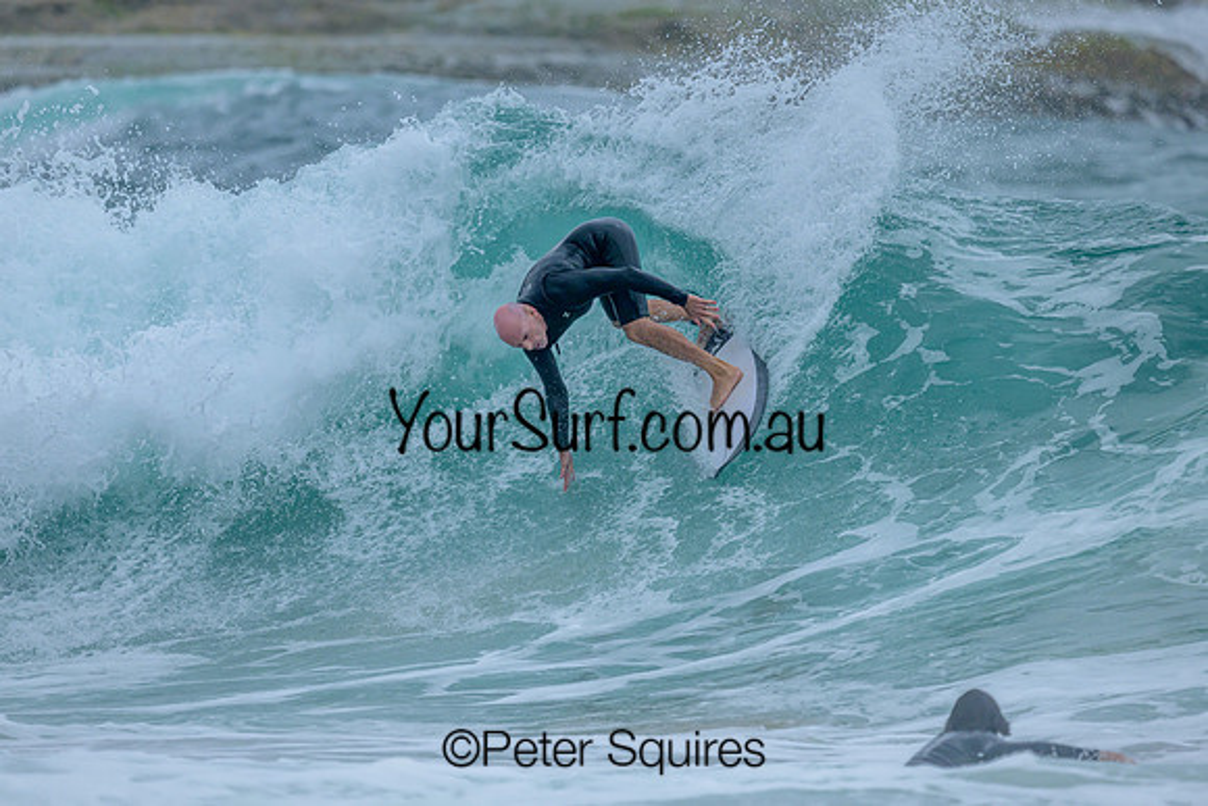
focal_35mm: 955
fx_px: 32064
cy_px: 418
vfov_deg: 1.4
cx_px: 544
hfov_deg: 2.2
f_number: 6.3
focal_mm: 800
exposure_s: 1/2500
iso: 320
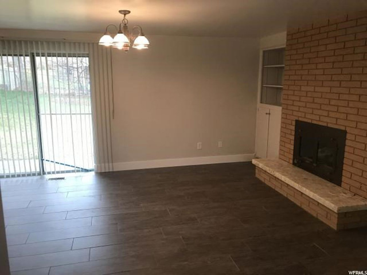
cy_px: 138
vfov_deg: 49.7
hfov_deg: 63.4
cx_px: 184
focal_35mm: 28
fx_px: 297
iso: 32
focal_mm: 3.99
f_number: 1.8
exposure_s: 1/30
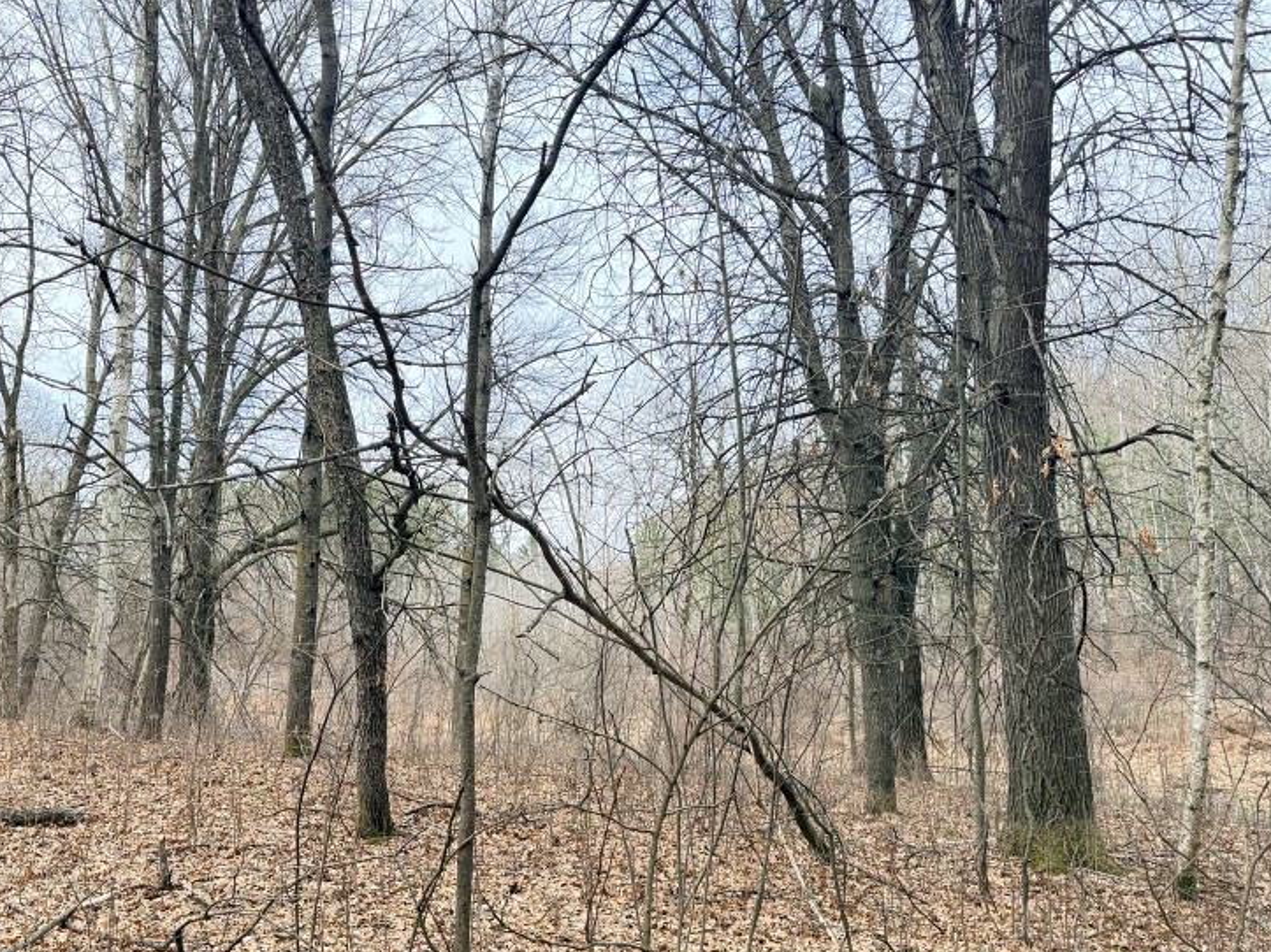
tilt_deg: +4.4
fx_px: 1248
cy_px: 548
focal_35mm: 34
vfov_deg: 41.7
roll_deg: +1.7
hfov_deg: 53.5
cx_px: 501
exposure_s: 1/627
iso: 100
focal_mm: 6.76
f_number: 1.78
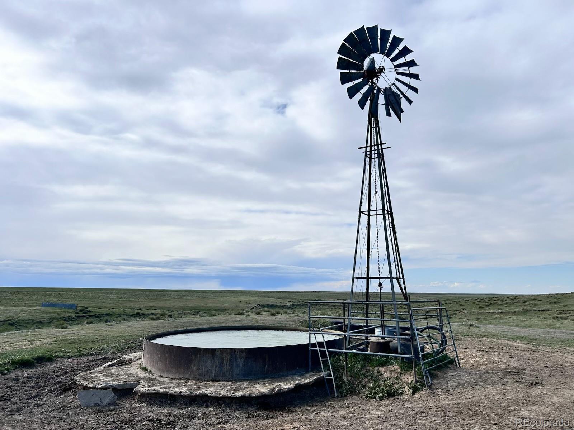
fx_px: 431
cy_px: 215
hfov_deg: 67.3
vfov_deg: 53.1
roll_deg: +0.5
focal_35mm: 26
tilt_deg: +9.3
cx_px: 287
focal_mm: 5.7
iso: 50
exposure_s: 1/7463
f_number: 1.5
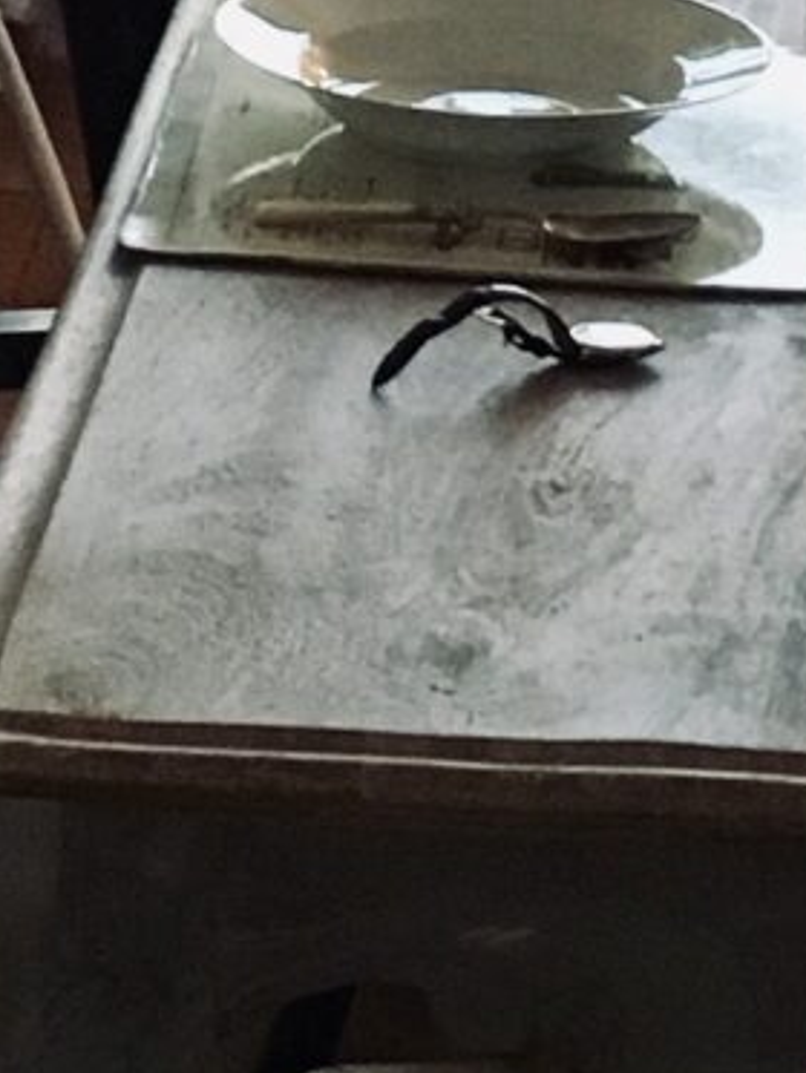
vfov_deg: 9.8
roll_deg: -1.1
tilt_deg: -12.1
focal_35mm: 199
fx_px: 6174
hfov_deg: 7.5
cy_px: -233
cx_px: 204
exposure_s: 1/30
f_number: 2.2
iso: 200
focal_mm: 4.15
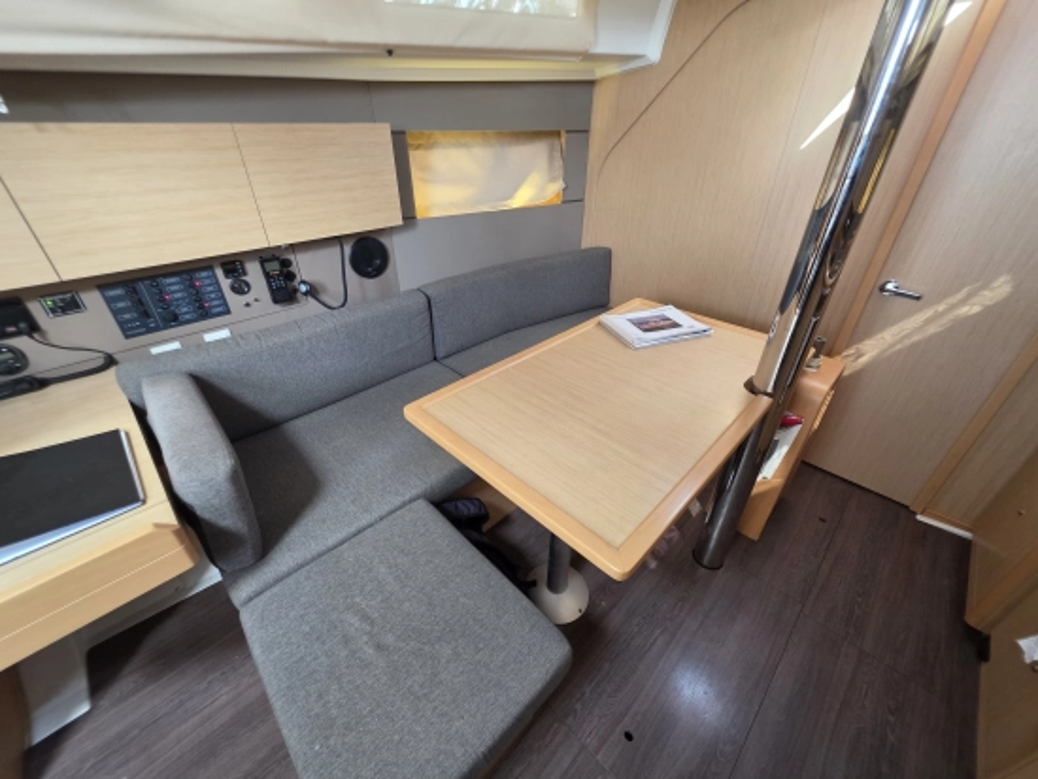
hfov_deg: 106.2
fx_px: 390
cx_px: 519
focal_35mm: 13
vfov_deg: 90.0
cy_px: 390
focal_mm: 2.2
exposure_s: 1/100
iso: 250
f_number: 1.9
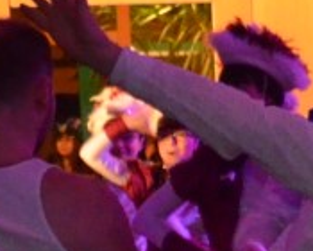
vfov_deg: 6.3
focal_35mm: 236
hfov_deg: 7.5
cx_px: 804
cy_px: 527
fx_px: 2186
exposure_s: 1/60
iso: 3200
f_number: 3.5
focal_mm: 18
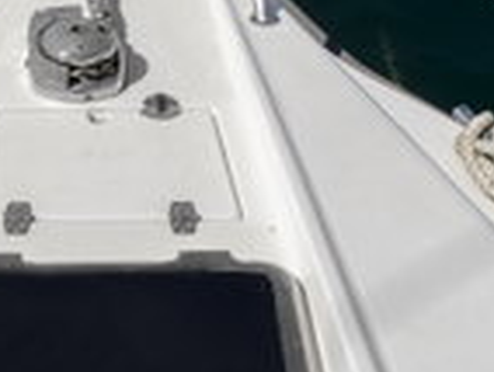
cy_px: 110
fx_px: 1444
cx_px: 83
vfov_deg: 14.7
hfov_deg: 19.2
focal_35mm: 101
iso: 100
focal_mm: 22
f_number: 10
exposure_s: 1/400
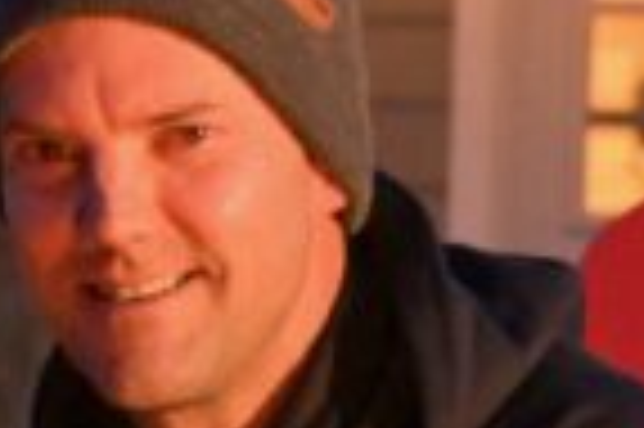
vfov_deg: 6.0
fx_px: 4031
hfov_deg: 8.8
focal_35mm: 226
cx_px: -459
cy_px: 628
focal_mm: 31.5
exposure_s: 1/30
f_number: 3.5
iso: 2500
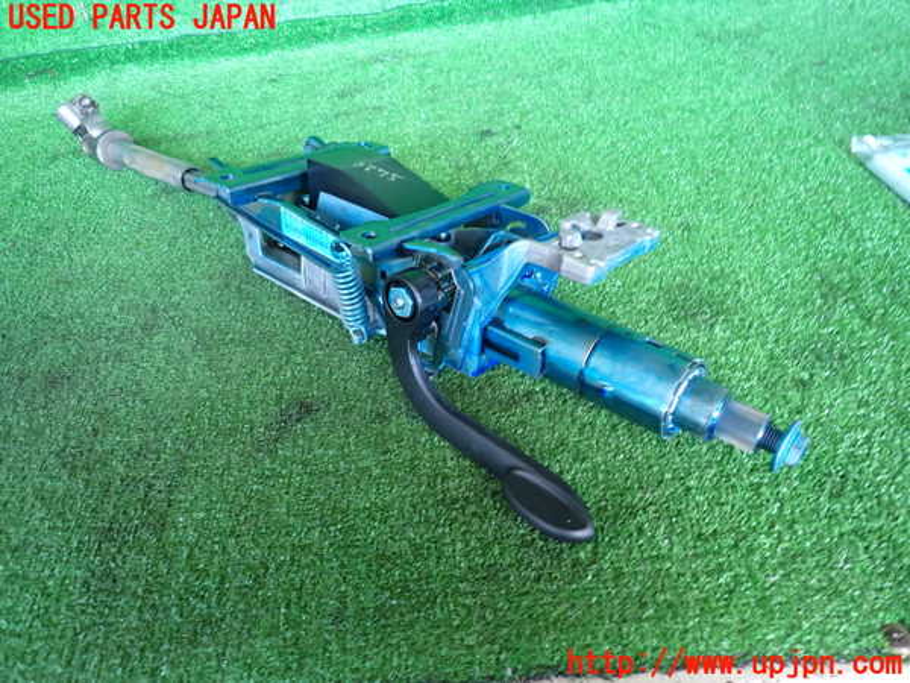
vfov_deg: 54.9
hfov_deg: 69.4
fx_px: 657
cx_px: 455
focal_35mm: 25
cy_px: 342
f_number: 2
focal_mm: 4.5
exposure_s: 1/30
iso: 250
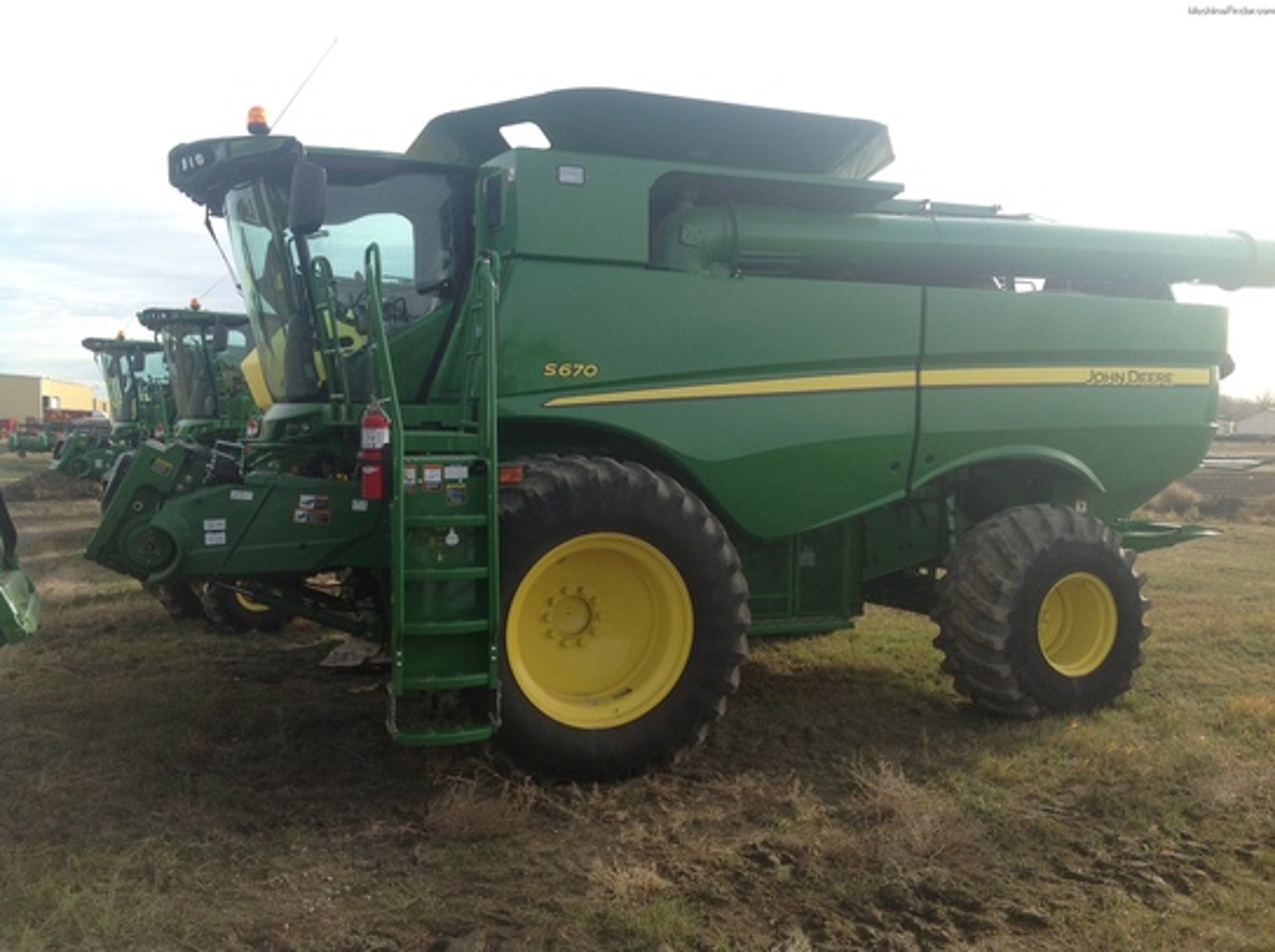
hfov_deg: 52.7
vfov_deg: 40.6
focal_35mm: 35
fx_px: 1287
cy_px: 476
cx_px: 638
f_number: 2.4
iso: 50
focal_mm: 4.28
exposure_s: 1/840
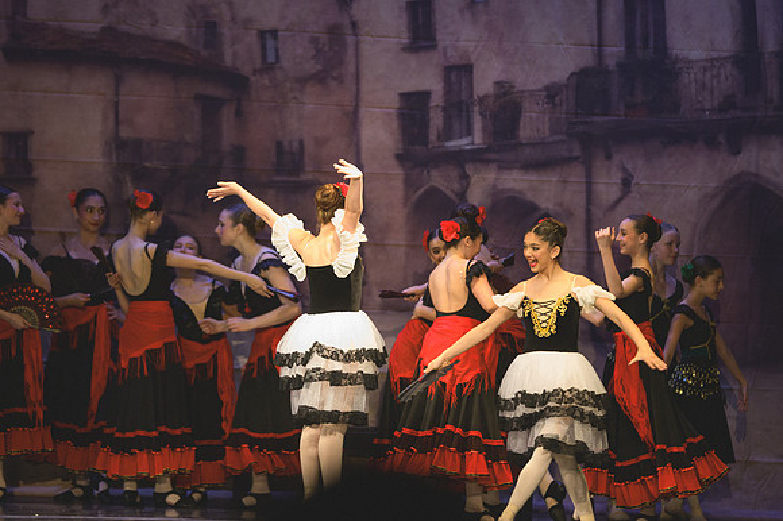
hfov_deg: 6.9
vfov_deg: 4.6
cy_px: 260
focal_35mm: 300
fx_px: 6521
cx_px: 392
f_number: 2.8
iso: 3200
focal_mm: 200
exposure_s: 1/400
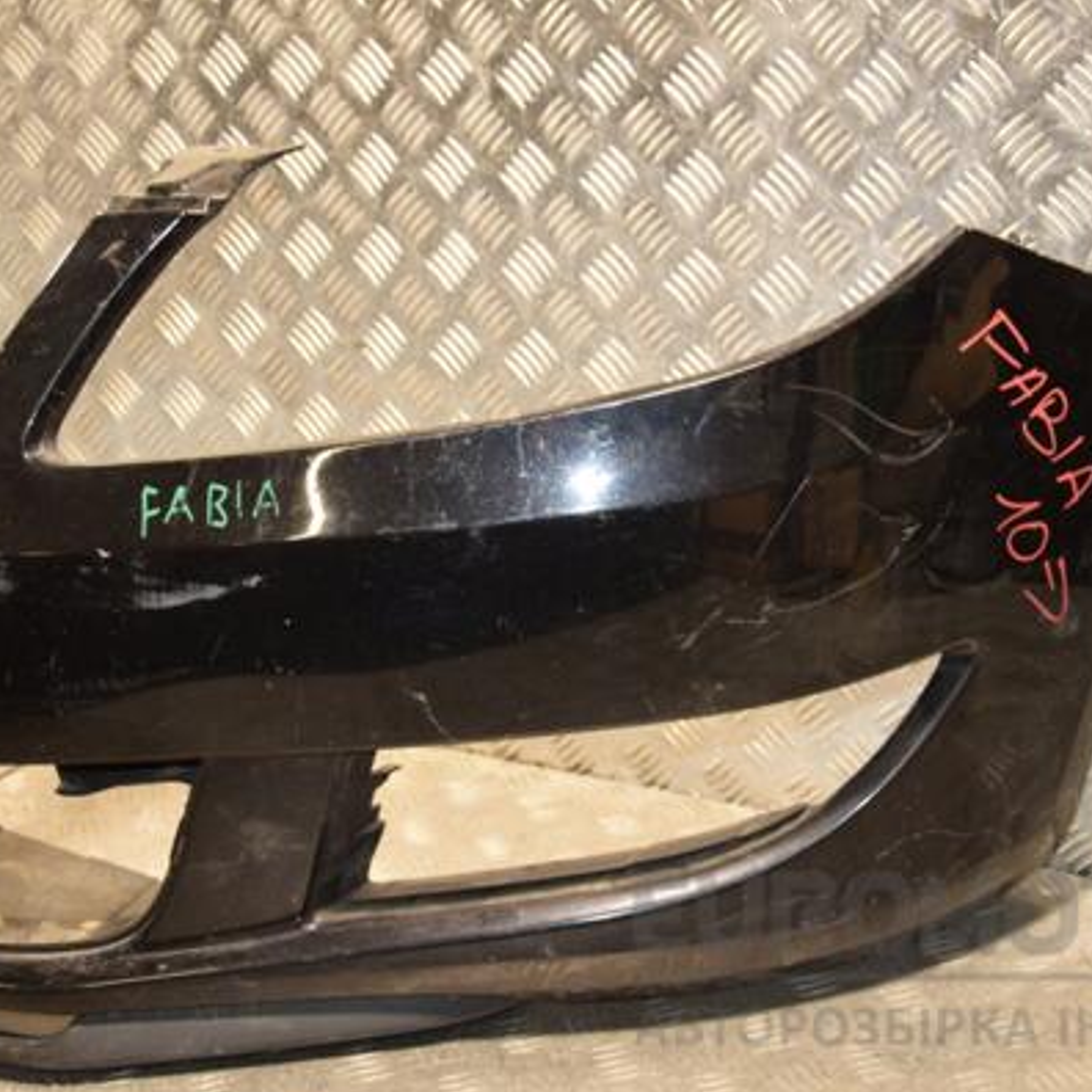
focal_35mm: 58
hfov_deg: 29.5
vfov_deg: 29.6
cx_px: 582
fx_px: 2070
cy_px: 546
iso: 800
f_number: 5
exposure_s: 1/100
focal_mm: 30
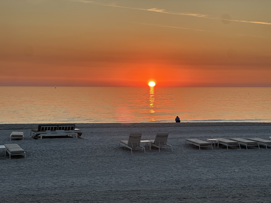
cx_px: 136
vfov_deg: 19.1
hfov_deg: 25.3
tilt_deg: -1.0
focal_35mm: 77
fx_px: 603
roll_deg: -0.2
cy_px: 102
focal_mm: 9
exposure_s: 1/123
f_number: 2.8
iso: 20
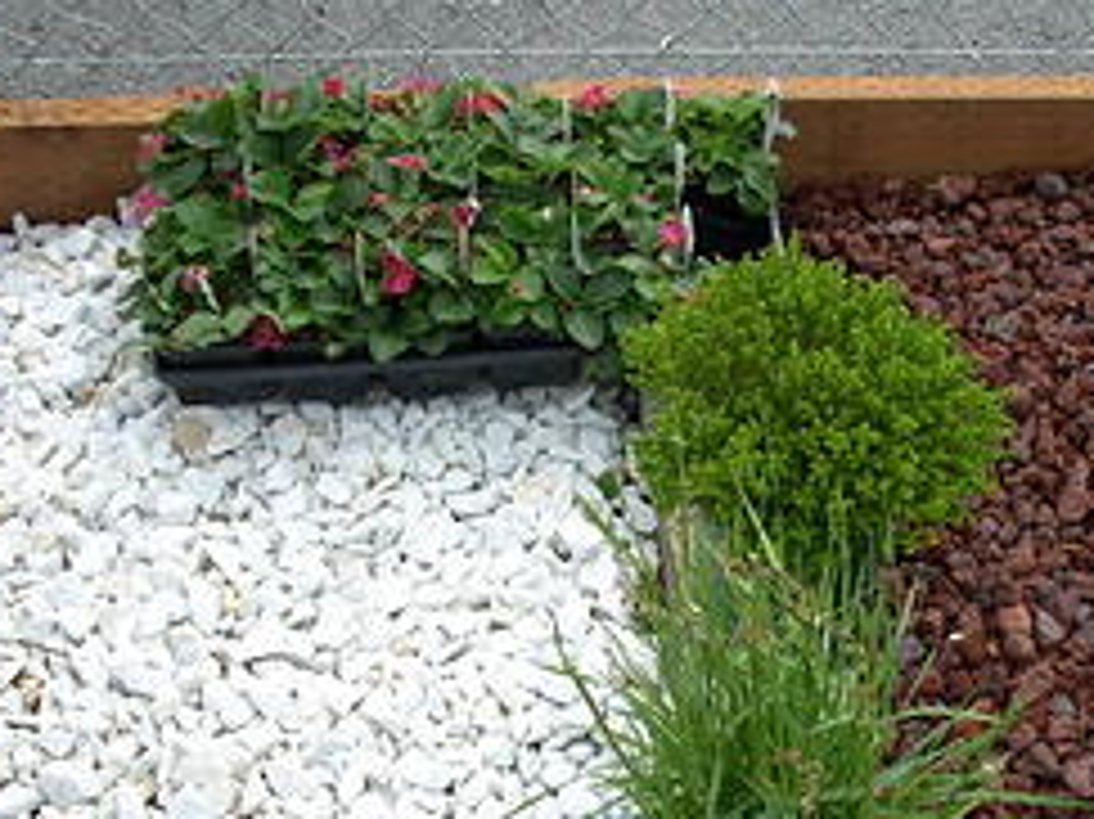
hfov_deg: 27.0
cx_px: 844
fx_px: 2243
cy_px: 598
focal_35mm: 71
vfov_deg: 20.6
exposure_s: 1/386
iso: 64
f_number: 2.8
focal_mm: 6.2
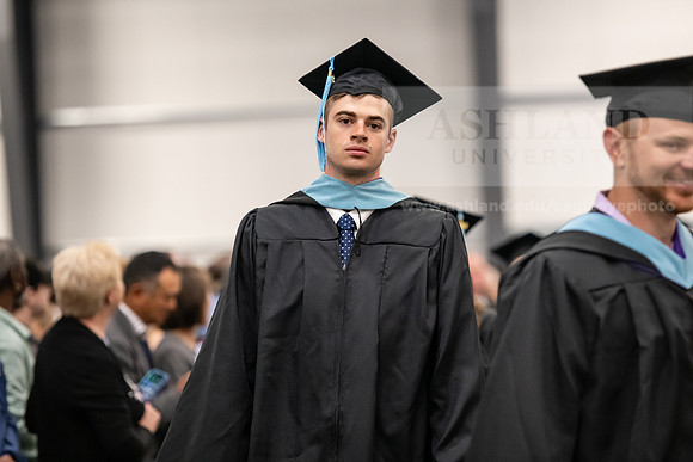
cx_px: 346
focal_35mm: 165
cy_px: 231
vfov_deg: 8.3
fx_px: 3177
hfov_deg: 12.4
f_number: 3.2
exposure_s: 1/200
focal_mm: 165
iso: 2500
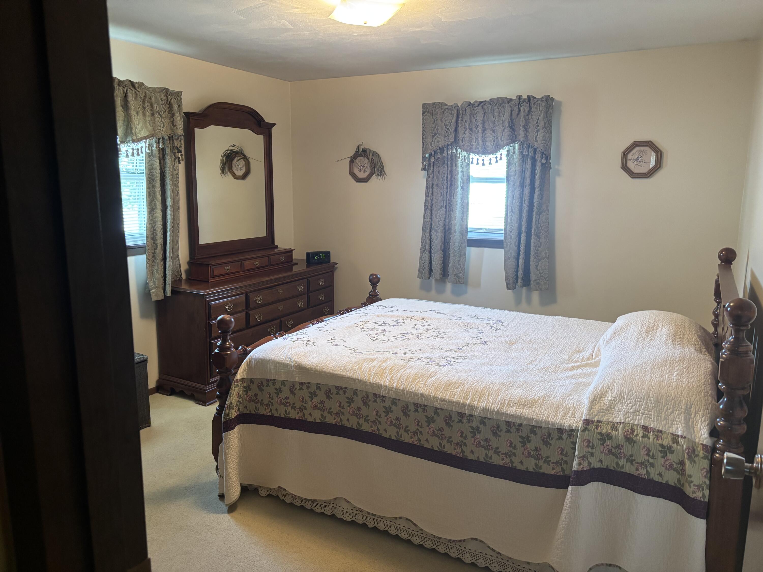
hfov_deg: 67.3
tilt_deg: -10.3
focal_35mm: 26
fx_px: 573
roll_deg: +0.2
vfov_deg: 53.1
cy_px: 286
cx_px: 382
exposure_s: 1/60
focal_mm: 5.96
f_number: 1.6
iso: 250
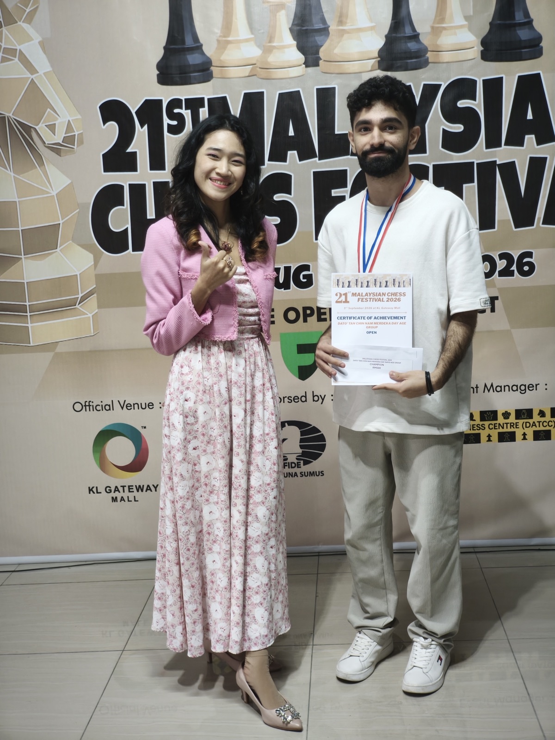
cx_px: 278
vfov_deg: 41.2
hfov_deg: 31.5
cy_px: 370
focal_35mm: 46
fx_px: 983
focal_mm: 7.1
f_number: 1.9
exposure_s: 1/50
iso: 800
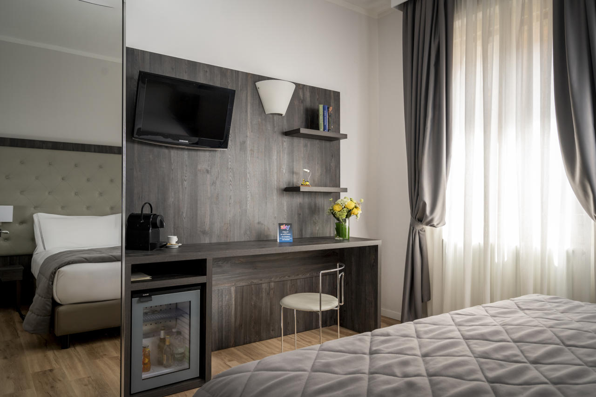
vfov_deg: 53.1
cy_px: 198
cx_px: 298
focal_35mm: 24
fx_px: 397
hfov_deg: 73.8
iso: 320
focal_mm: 24
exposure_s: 1/50
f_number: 6.3
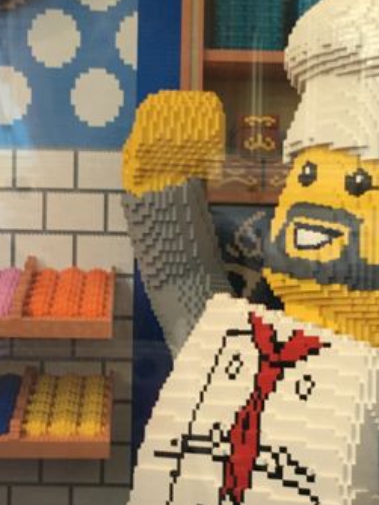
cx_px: 189
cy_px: 381
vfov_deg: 17.6
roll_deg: -1.9
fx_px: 1618
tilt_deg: +0.3
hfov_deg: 13.4
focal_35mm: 111
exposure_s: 1/103
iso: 25
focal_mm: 4.15
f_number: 2.2
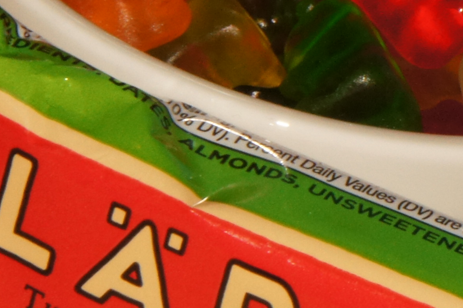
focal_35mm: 656
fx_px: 8431
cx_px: 930
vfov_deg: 2.1
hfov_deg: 3.1
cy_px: -50
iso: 800
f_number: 29
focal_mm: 105
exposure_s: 1/160
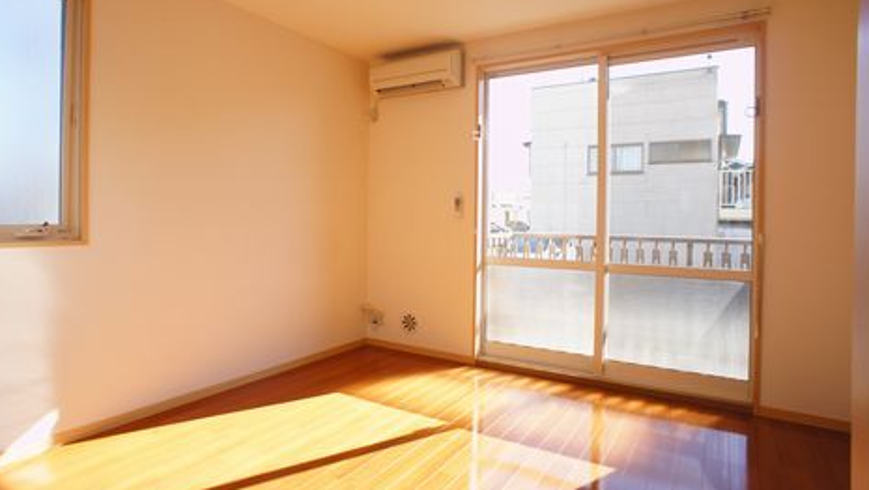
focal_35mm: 27
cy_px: 215
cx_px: 419
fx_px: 622
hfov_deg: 69.8
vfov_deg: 42.9
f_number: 5
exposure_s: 1/80
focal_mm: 16
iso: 200
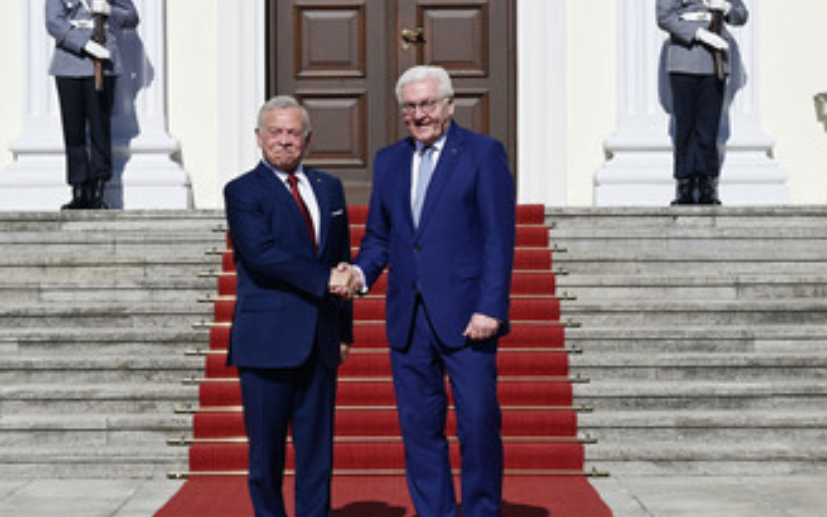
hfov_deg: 21.2
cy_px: 267
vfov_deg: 13.3
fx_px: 2209
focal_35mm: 98
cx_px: 369
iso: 64
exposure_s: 1/320
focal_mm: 70
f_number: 10
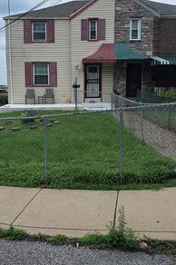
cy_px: 119
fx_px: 301
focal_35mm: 41
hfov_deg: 32.4
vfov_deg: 47.4
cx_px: 68
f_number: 1.7
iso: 80
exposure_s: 1/7061
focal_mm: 6.3
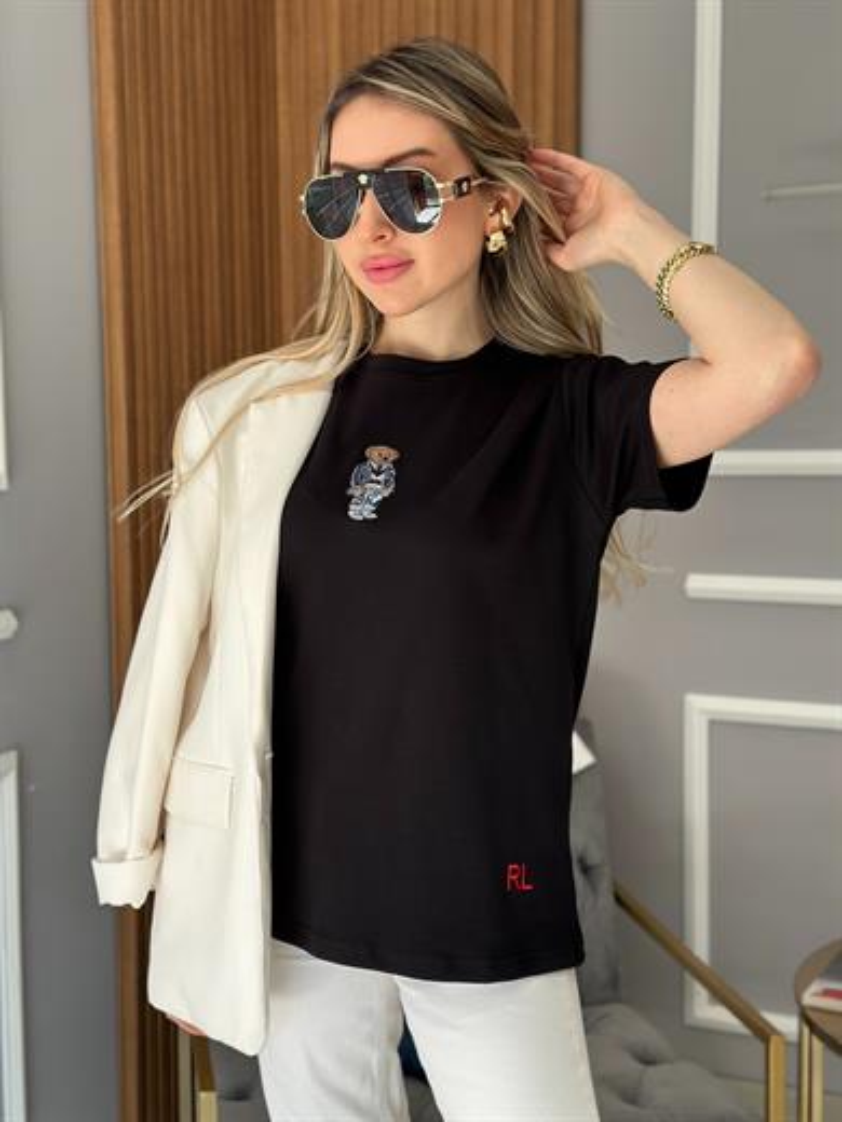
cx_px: 421
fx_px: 1557
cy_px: 561
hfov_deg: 30.3
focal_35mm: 48
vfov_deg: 39.7
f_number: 1.78
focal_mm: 6.86
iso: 80
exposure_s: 1/241
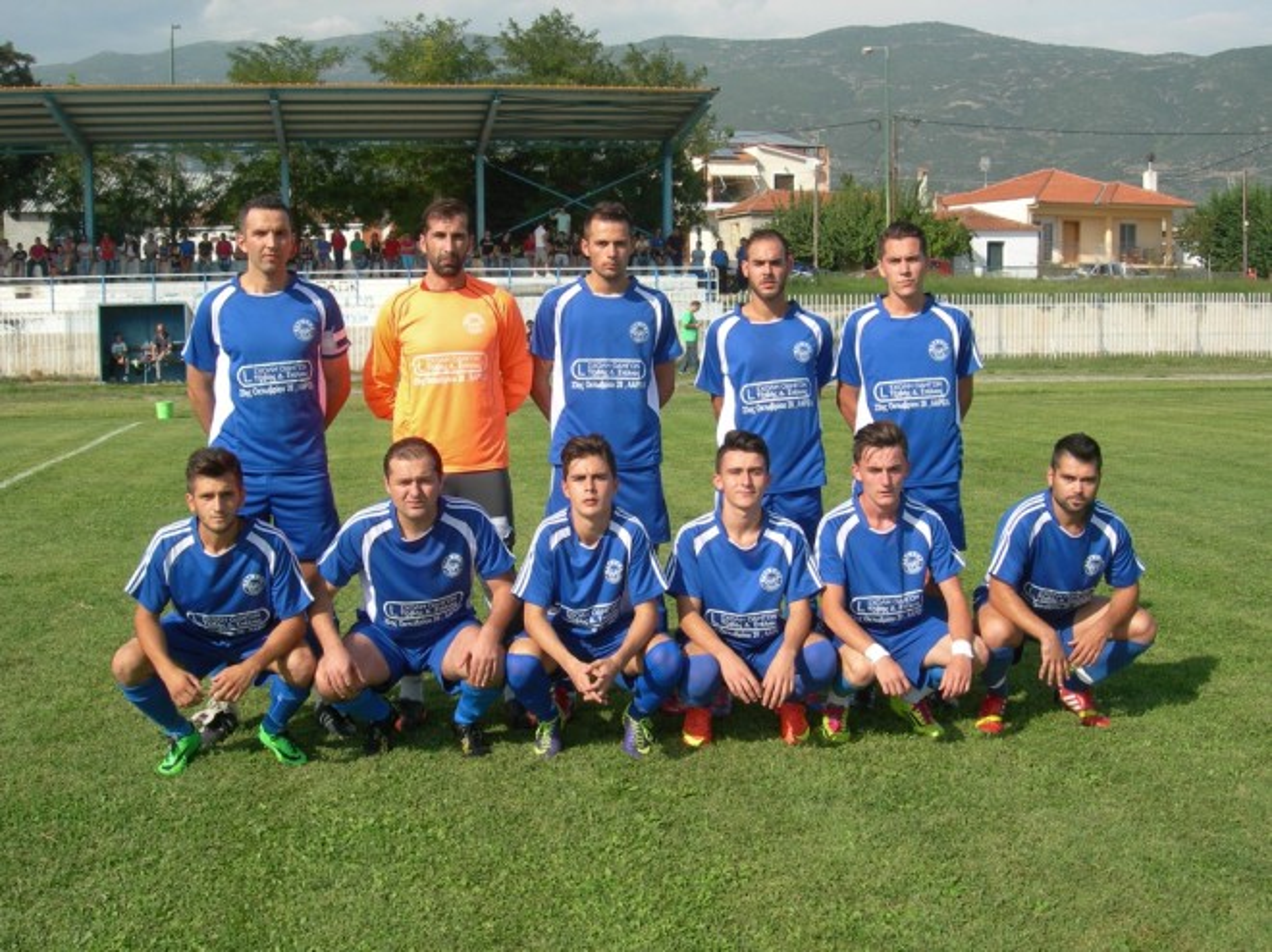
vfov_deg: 35.1
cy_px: 476
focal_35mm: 41
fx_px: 1505
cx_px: 636
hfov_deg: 45.8
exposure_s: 1/449
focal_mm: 8.5
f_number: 4.9
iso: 50
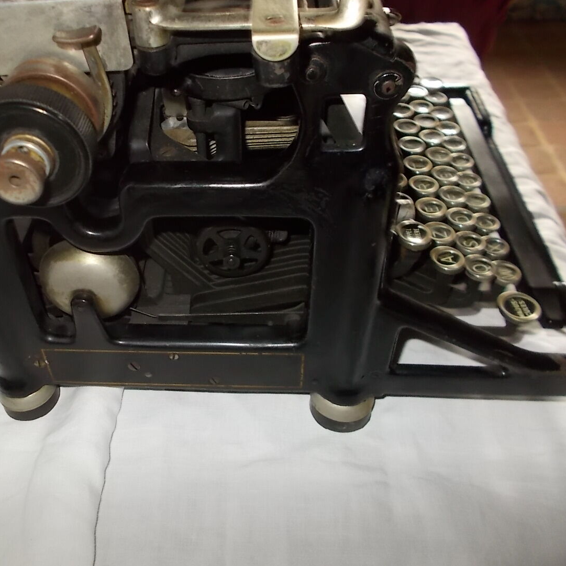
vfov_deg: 48.4
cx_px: 191
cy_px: 255
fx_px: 629
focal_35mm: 34
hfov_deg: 47.7
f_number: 3.2
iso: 200
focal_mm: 4.6
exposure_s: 1/25
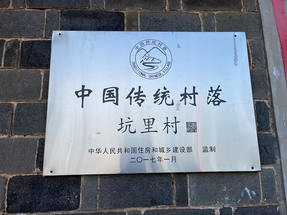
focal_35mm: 26
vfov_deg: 53.1
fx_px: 216
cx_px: 144
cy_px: 108
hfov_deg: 67.3
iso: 50
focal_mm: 5.1
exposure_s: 1/1175
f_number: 1.6
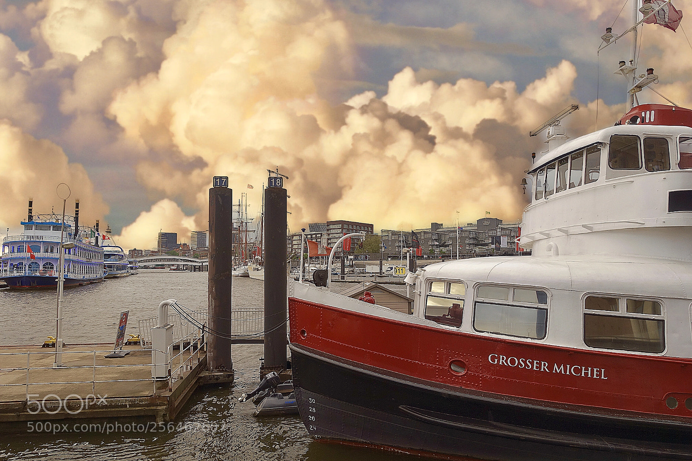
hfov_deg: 73.8
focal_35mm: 24
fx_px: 461
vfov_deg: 53.1
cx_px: 346
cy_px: 230
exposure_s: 1/250
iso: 125
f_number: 4
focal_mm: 8.8
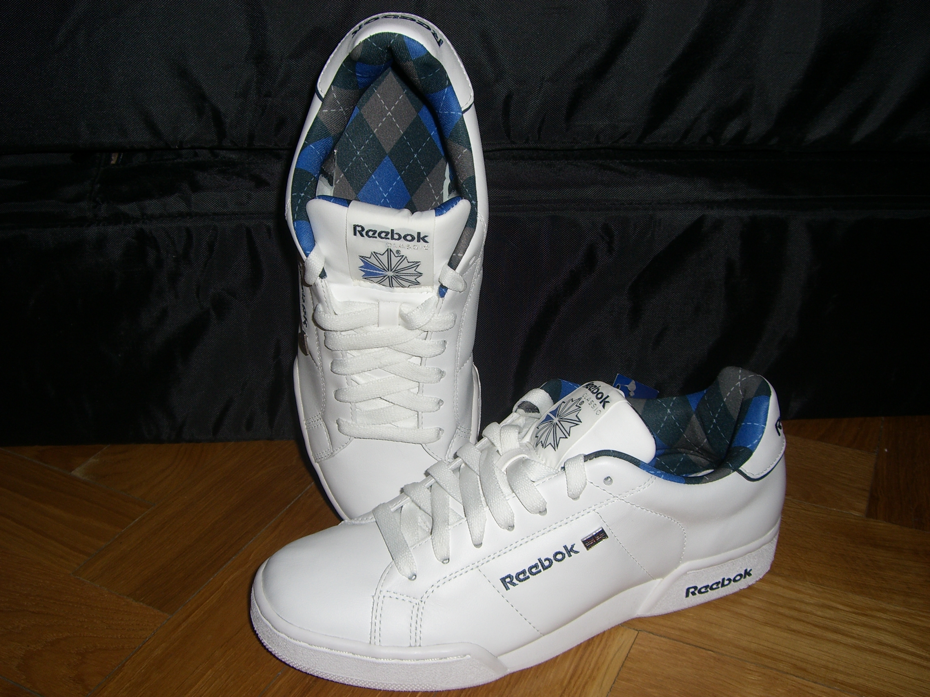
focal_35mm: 38
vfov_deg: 37.7
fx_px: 1021
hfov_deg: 49.0
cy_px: 348
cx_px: 465
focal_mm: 6.2
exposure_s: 1/60
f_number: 4.3
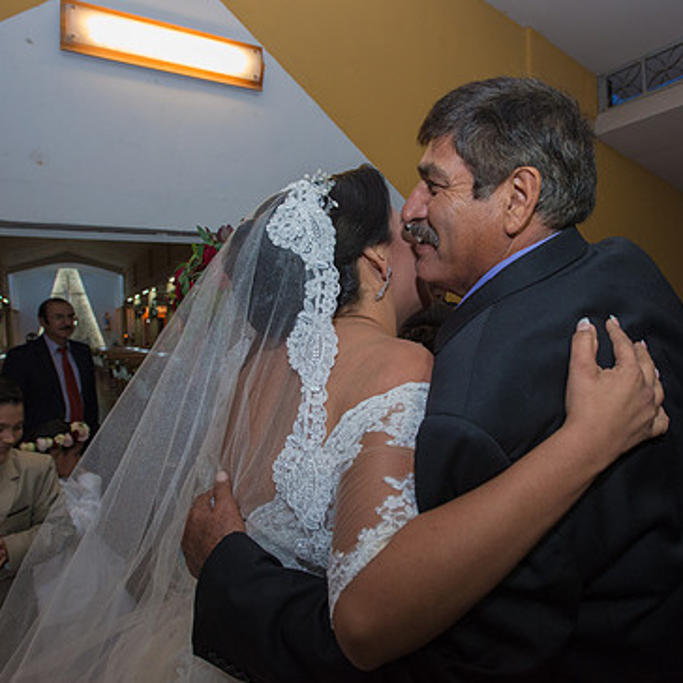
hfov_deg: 67.1
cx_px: 373
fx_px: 513
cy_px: 329
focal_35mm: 23
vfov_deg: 67.2
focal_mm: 17
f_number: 3.5
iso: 1600
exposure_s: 1/100
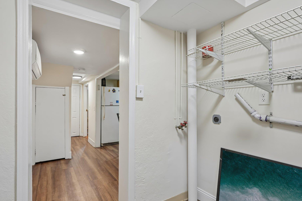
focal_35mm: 18
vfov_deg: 67.3
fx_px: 151
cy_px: 109
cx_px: 144
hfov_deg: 89.9
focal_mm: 16
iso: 400
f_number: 8
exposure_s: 1/13
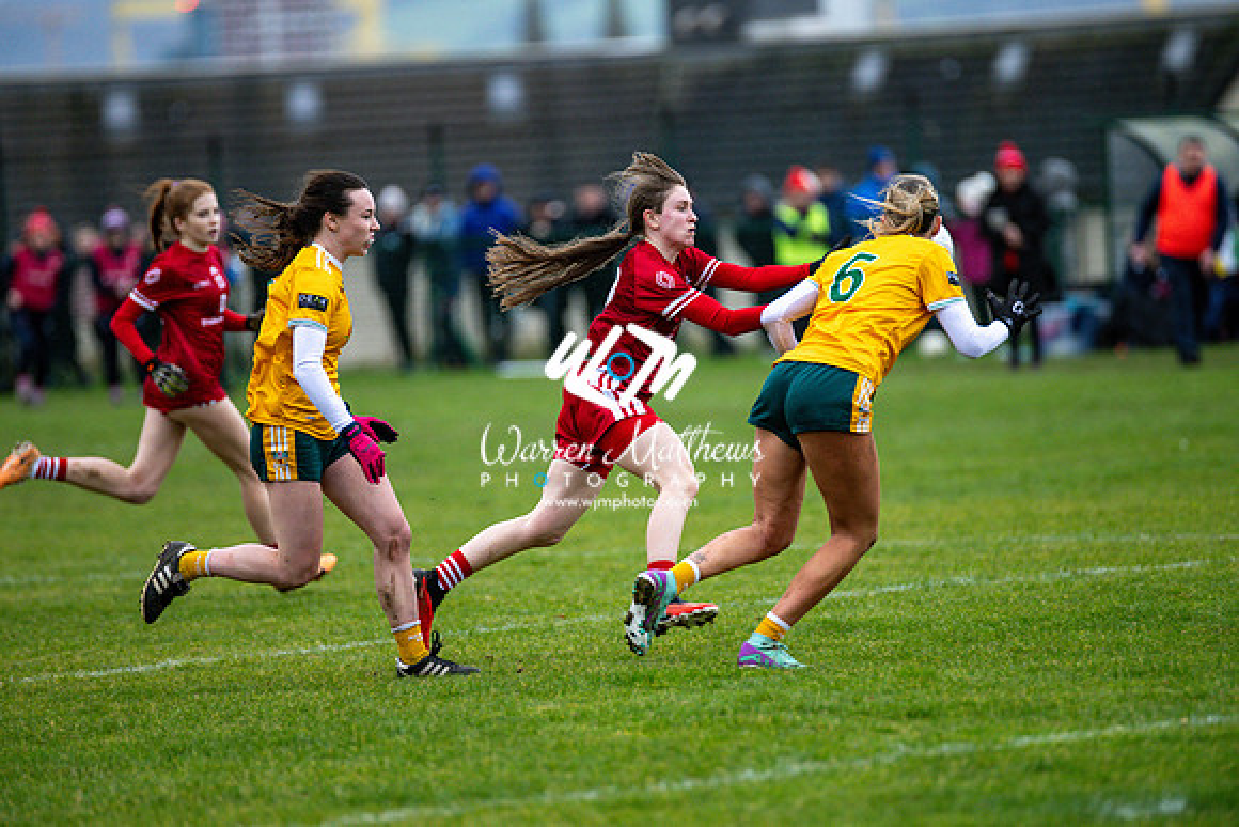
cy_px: 414
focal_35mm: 300
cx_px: 620
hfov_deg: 6.9
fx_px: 10327
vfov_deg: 4.6
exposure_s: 1/640
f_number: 2.8
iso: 2000
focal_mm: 300
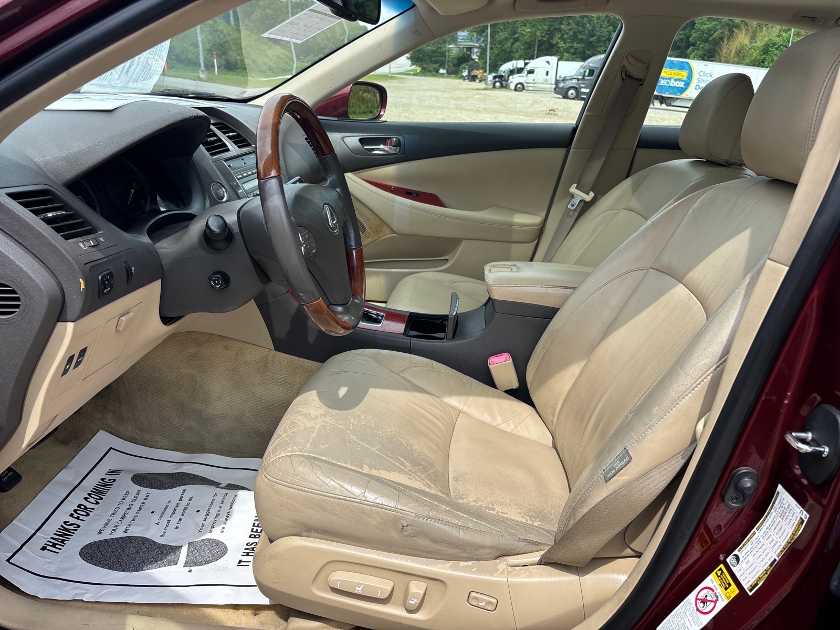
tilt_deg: -20.4
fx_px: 631
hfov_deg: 67.3
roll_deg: -2.6
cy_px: 315
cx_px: 420
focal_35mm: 26
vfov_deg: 53.1
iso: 50
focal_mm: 5.96
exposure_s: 1/1139
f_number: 1.6
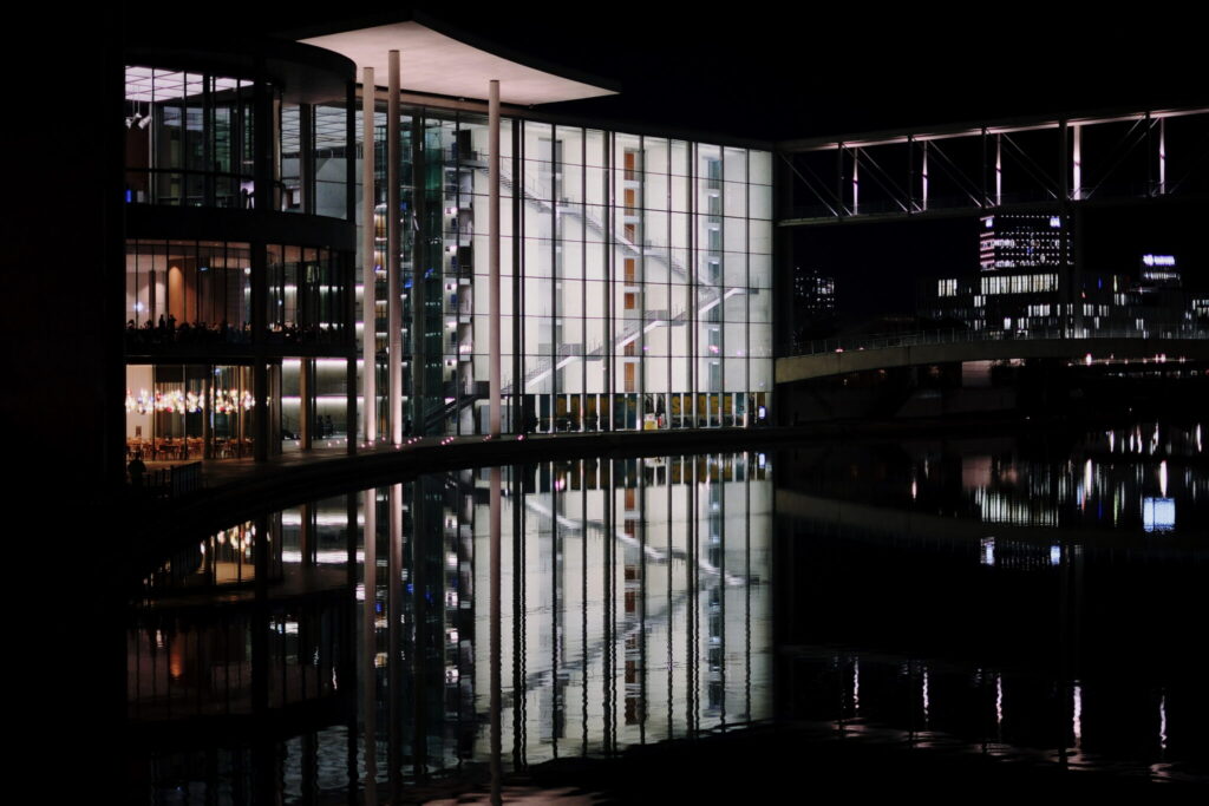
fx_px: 1780
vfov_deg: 25.5
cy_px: 403
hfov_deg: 37.5
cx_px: 604
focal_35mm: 53
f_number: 1.4
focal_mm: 35
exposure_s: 1/52
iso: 800
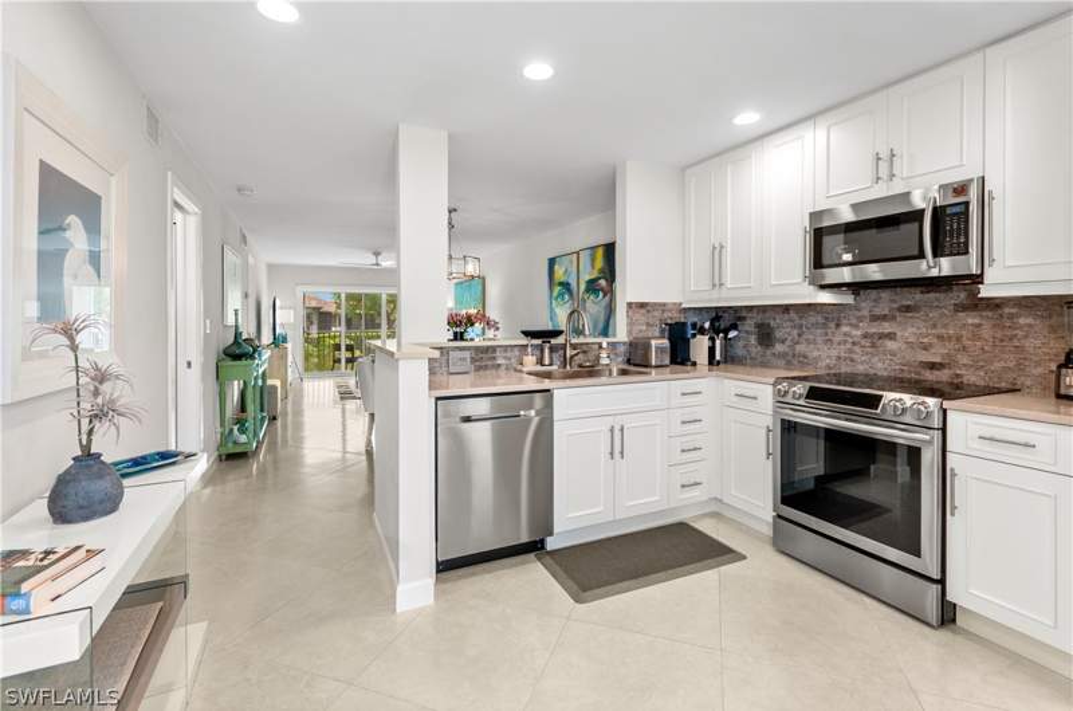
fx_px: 446
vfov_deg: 77.1
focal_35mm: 15
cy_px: 356
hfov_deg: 100.5
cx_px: 536
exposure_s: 1/25
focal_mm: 10
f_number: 5.6
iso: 200
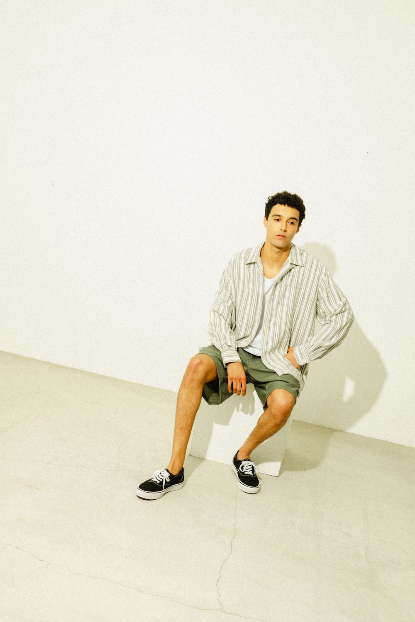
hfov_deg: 31.2
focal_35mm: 43
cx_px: 208
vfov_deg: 45.4
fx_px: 743
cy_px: 311
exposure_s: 1/160
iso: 100
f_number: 8
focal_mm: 43
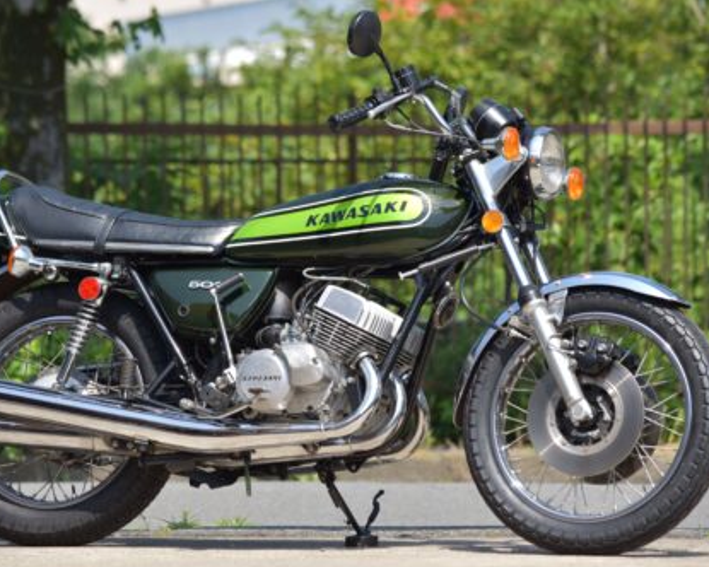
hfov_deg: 8.1
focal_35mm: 238
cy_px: 284
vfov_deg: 6.5
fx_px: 4994
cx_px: 333
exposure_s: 1/640
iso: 160
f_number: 5.6
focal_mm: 140
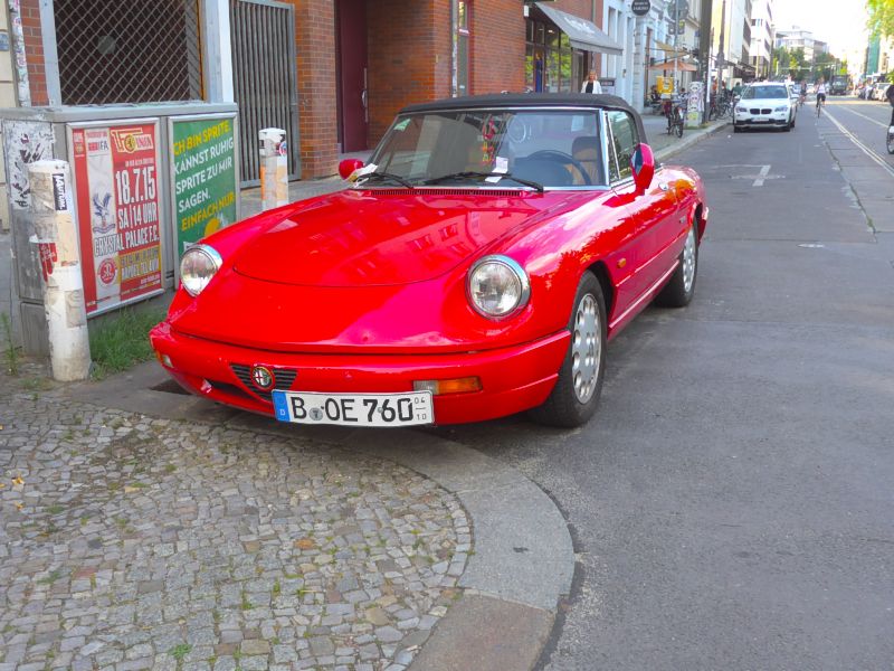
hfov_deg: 51.4
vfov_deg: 39.7
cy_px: 336
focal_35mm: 36
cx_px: 447
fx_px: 930
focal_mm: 7.5
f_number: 2.8
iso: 80
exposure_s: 1/250
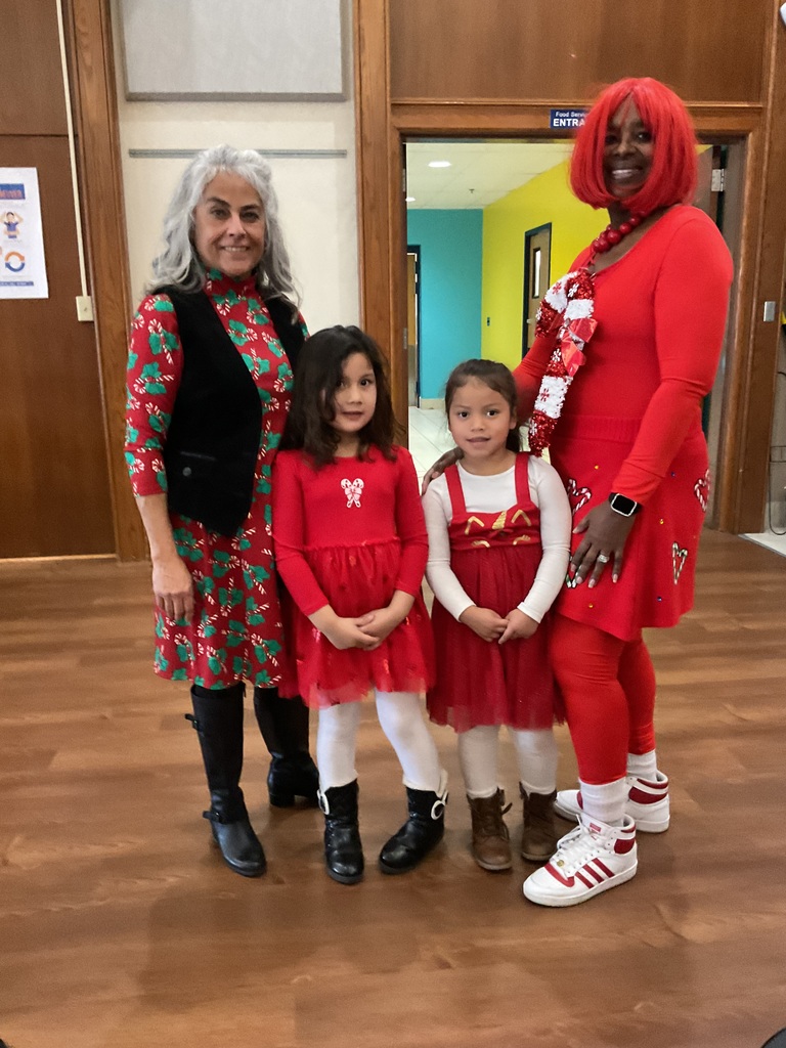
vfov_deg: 61.7
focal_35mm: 29
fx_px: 878
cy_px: 524
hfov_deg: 48.2
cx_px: 393
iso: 500
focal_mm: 3
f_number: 1.8
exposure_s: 1/24
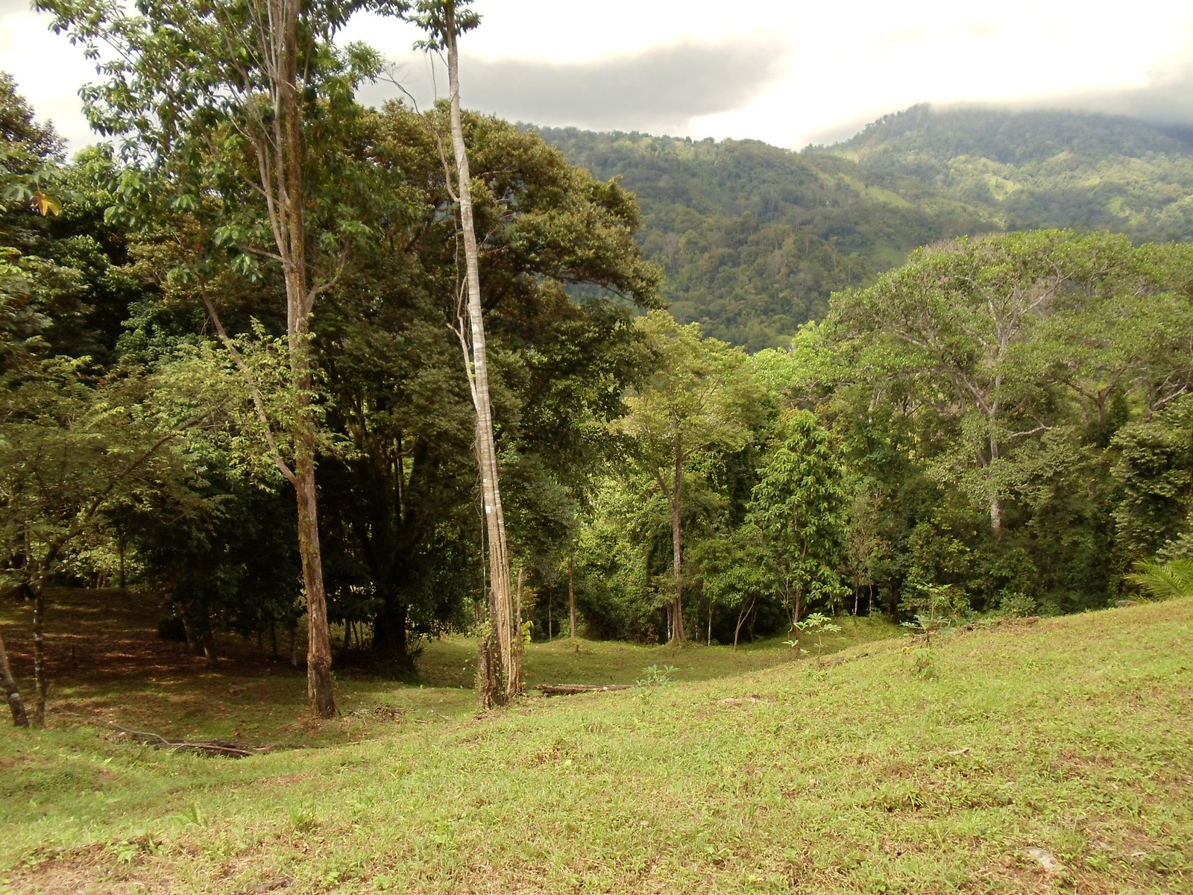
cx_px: 596
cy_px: 448
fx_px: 1516
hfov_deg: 42.9
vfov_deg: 32.9
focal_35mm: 44
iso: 80
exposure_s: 1/400
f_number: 3.5
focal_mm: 6
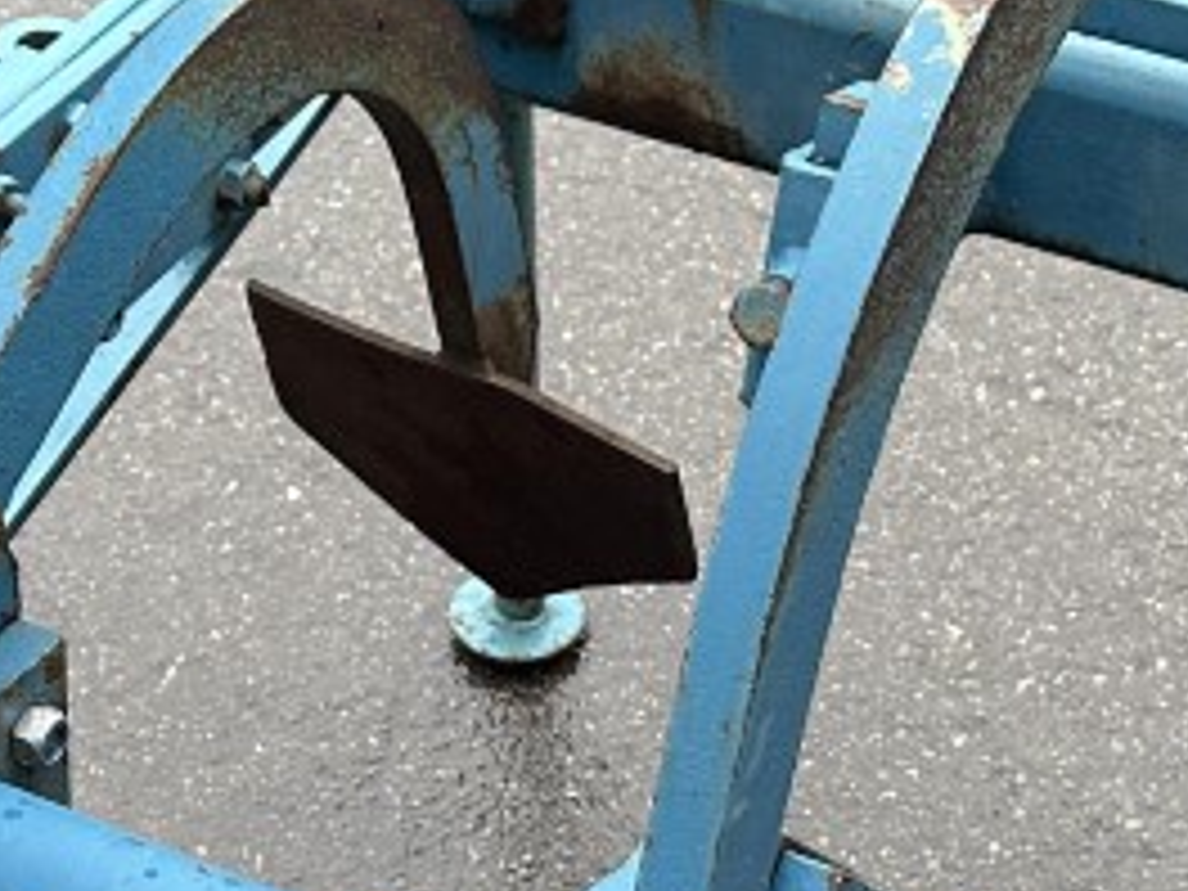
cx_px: 634
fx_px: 3192
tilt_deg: -45.1
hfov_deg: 21.1
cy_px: 738
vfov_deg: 15.8
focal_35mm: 93
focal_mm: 6.86
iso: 200
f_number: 1.78
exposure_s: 1/121
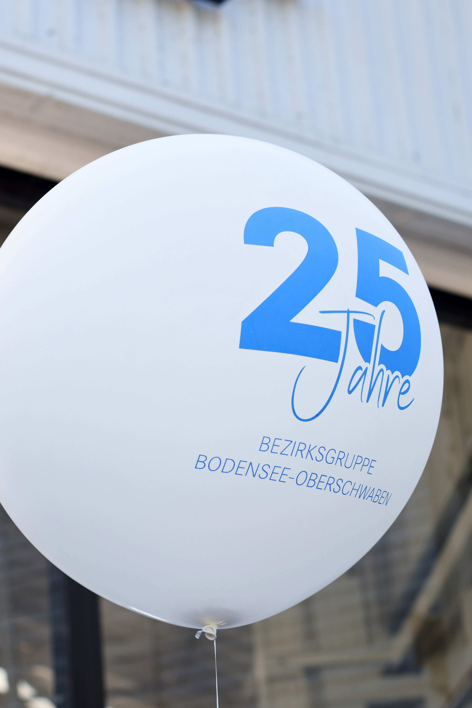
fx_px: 1731
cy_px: 386
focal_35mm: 88
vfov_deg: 23.1
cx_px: 239
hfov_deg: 15.5
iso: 200
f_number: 3.2
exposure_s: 1/400
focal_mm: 50
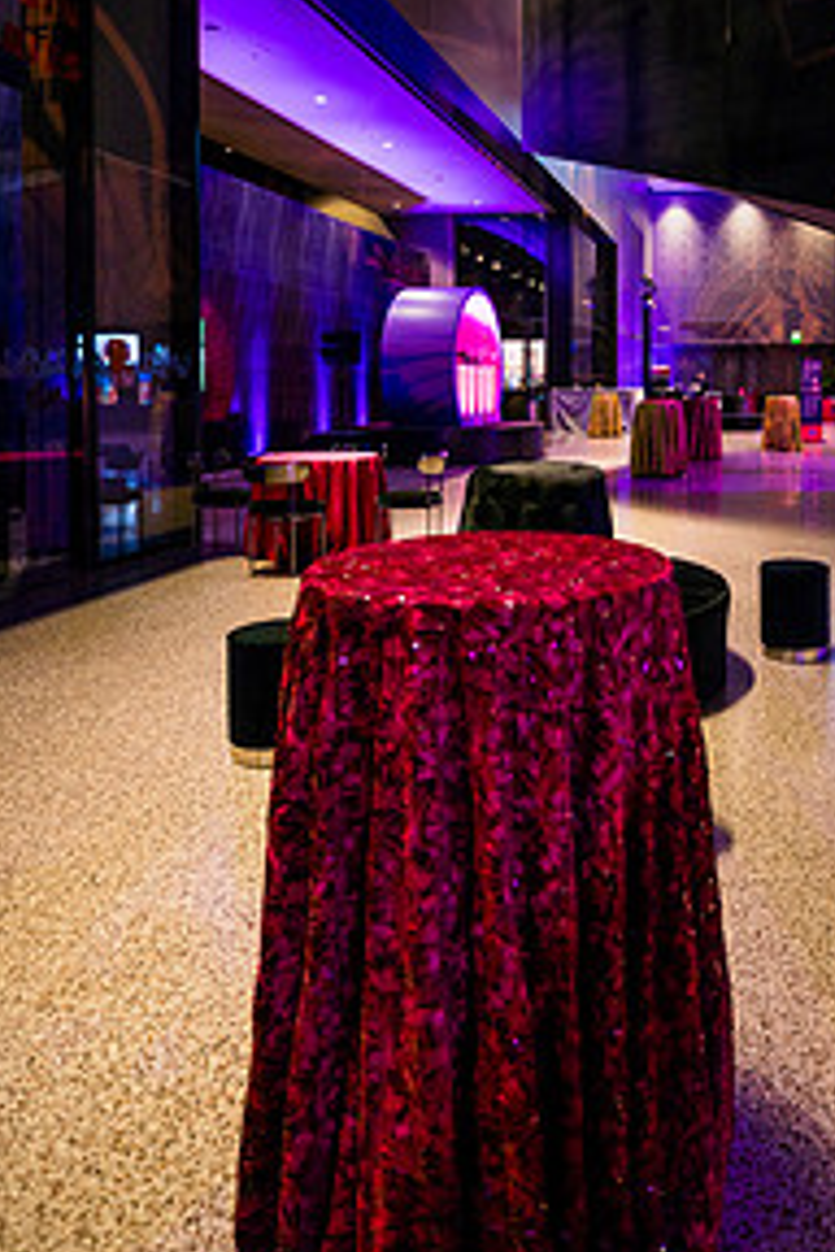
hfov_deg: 48.9
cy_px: 413
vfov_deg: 69.4
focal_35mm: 25
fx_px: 870
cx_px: 644
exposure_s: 1/50
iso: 80
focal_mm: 16
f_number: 2.2
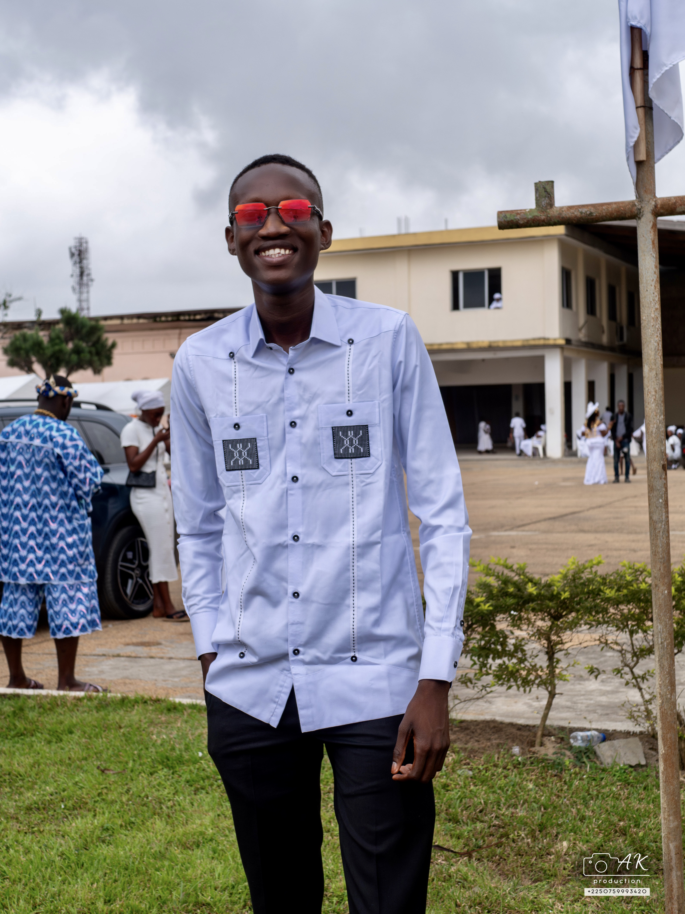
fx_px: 1319
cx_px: 342
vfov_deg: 38.2
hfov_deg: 29.1
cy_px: 457
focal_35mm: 50
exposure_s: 1/800
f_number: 5
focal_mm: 25
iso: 200
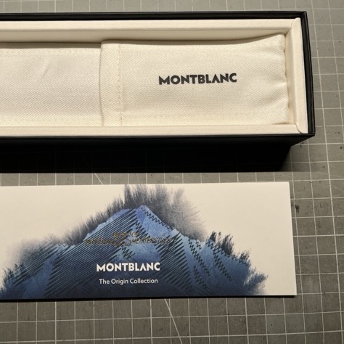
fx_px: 349
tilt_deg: -83.2
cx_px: 134
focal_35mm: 31
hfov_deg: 52.1
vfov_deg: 52.5
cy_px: 172
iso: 80
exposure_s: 1/121
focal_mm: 5.1
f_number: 1.6
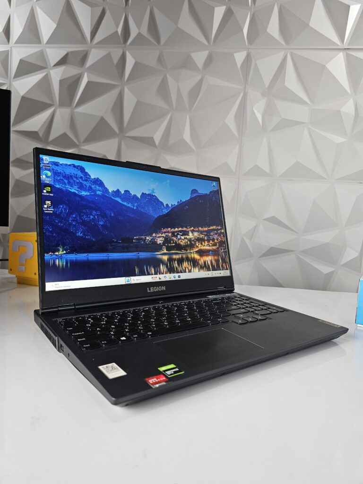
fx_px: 322
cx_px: 182
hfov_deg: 58.9
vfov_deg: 73.9
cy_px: 242
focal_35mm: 23
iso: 250
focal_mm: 6.3
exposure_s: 1/120
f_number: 1.7
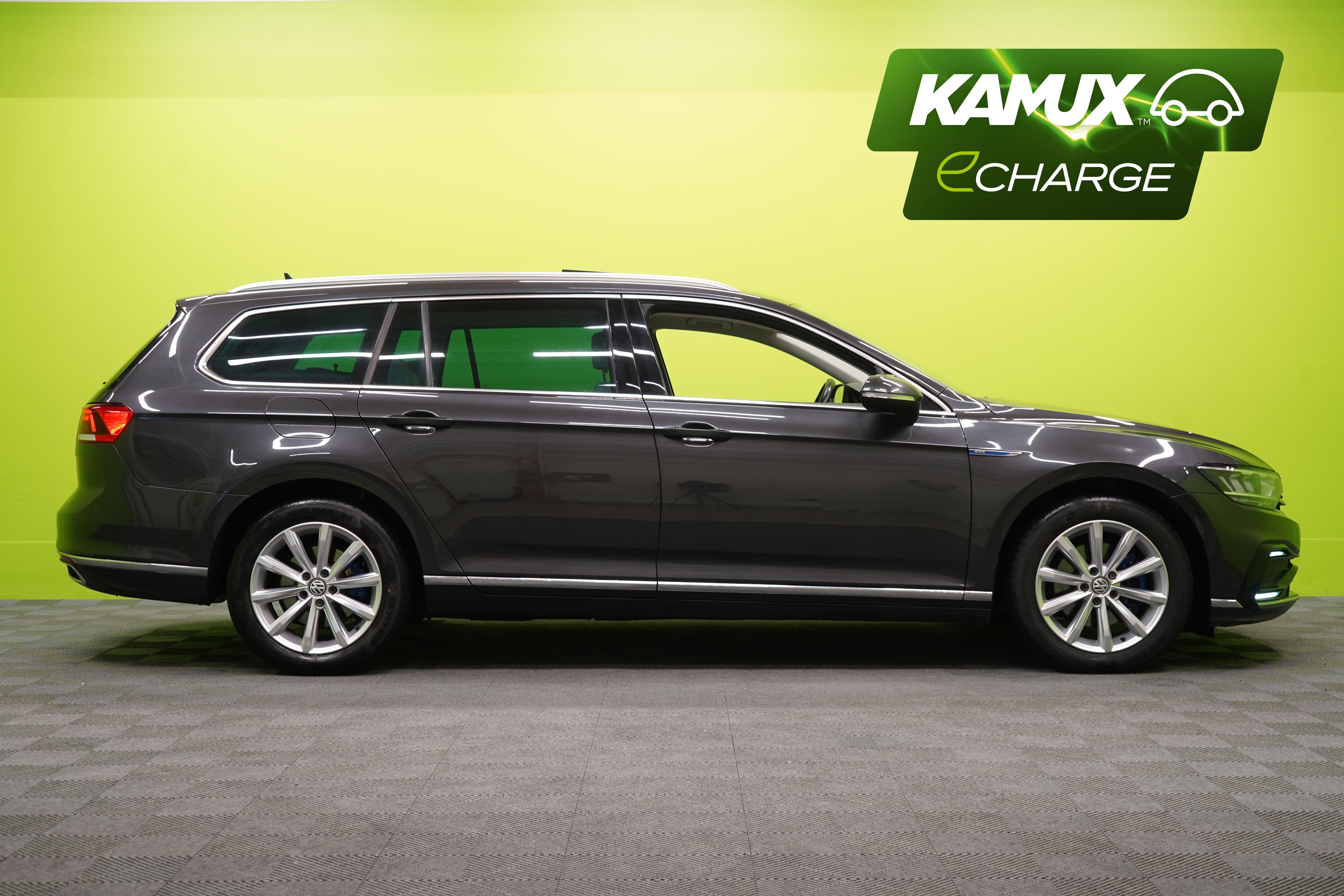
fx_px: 1755
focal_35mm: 47
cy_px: 448
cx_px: 672
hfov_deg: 41.9
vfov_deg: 28.6
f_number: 5
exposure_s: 1/25
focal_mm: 47
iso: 400
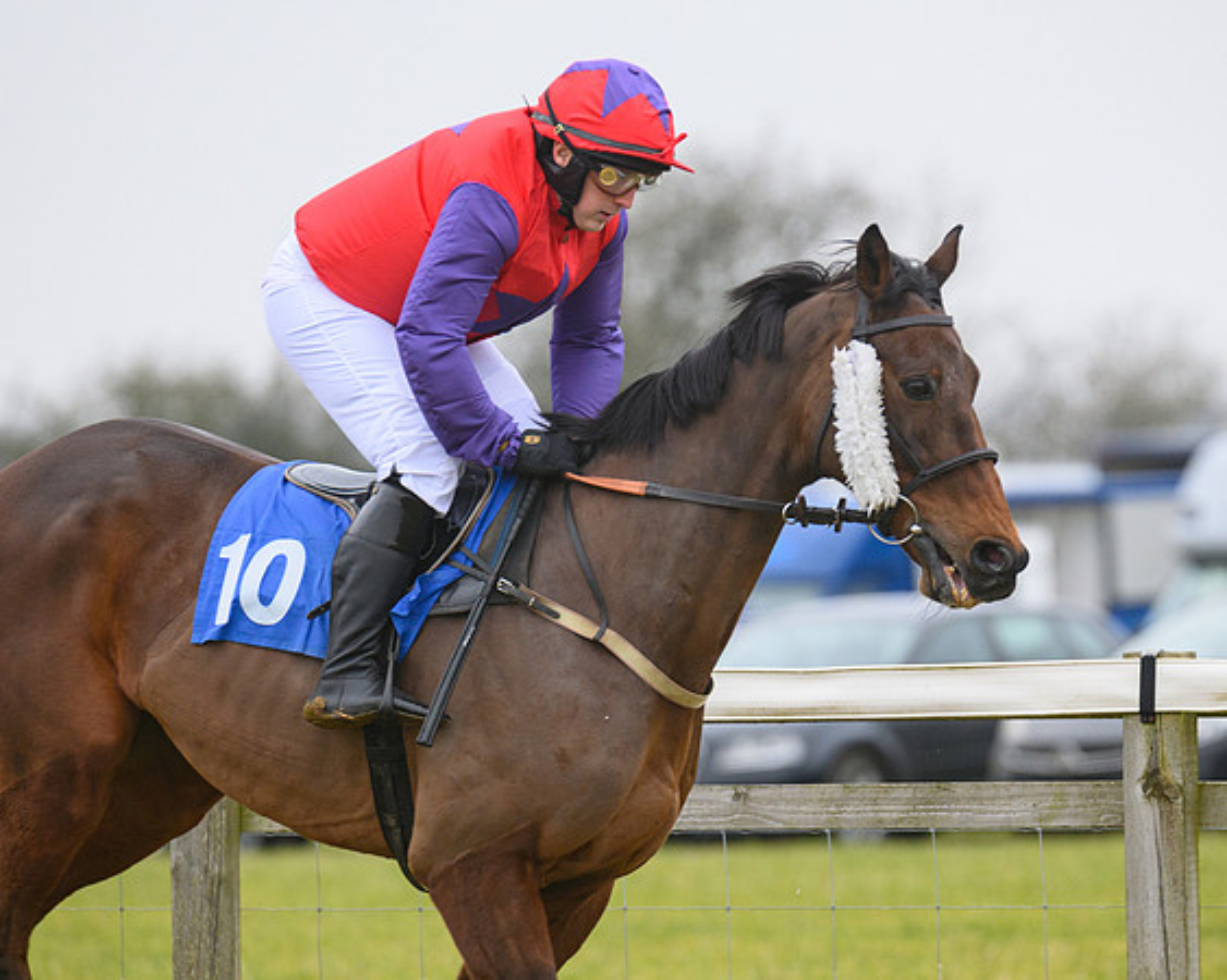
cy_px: 473
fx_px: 12458
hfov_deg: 5.6
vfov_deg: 4.5
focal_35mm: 343
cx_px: 685
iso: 1250
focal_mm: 250
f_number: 5
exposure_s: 1/1250
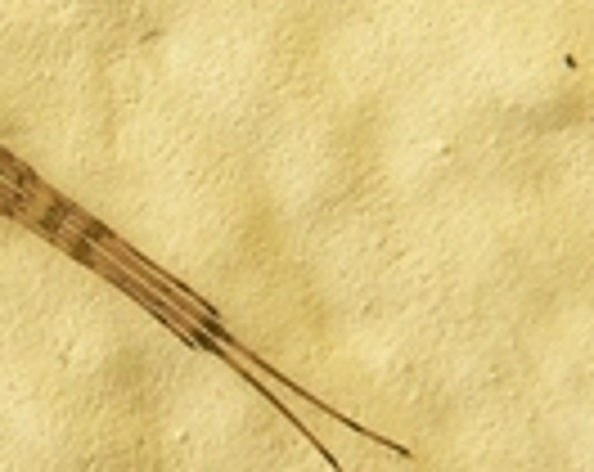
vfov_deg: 4.9
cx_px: -4
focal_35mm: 313
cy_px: 229
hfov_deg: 6.2
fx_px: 5490
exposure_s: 1/100
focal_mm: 11
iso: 100
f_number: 4
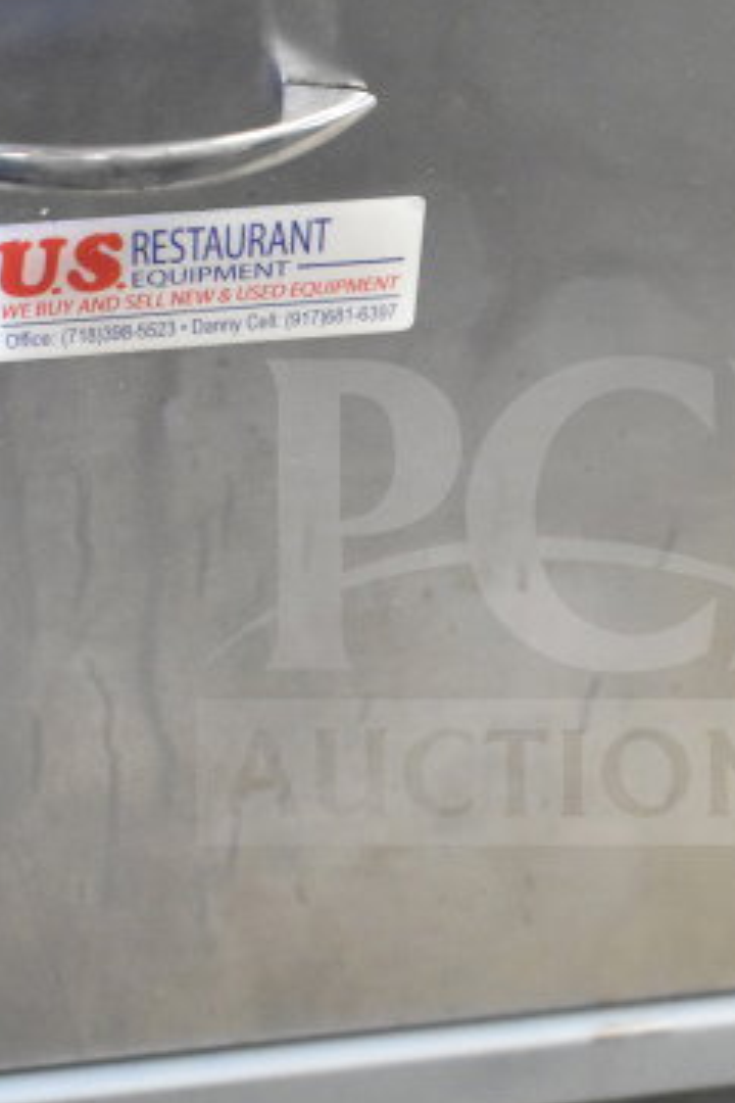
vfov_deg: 20.6
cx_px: 539
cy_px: 602
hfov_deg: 13.8
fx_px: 3032
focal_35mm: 99
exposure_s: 1/60
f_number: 4
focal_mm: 26
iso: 6400
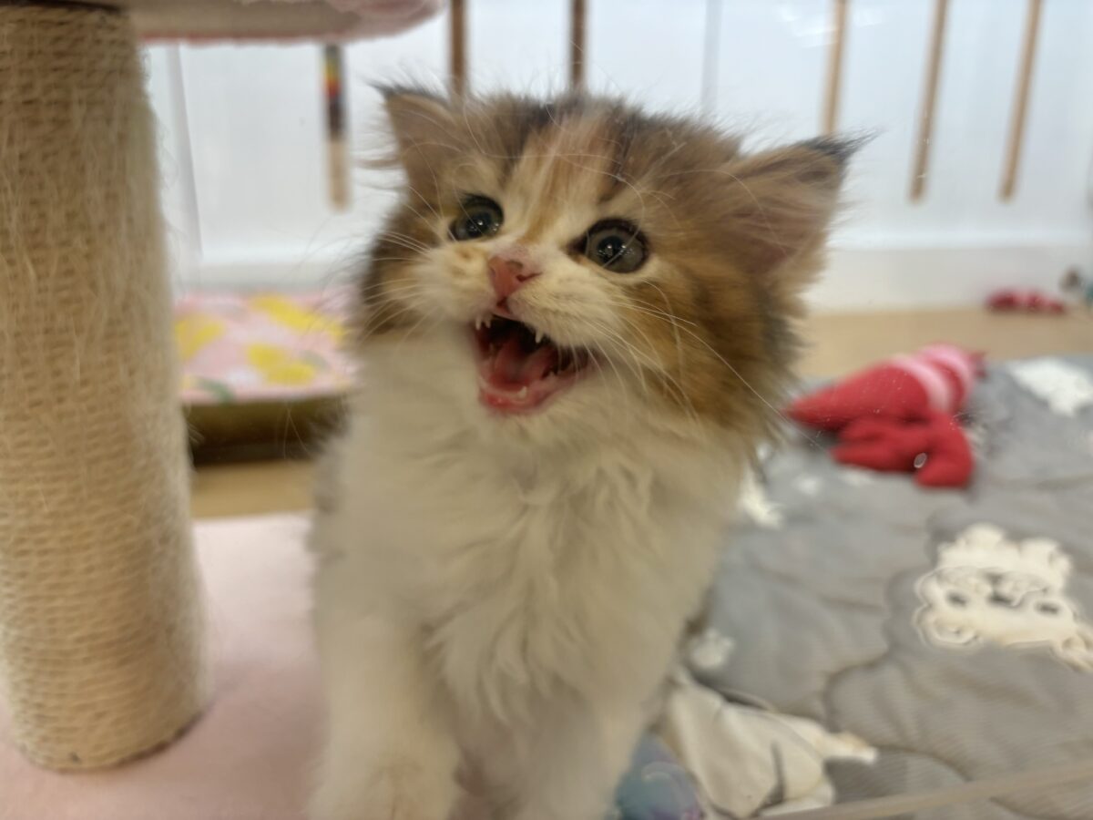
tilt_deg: -19.2
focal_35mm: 26
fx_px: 821
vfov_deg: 53.1
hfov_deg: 67.3
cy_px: 410
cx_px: 546
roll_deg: -1.0
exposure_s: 1/100
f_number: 1.6
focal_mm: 5.96
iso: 80
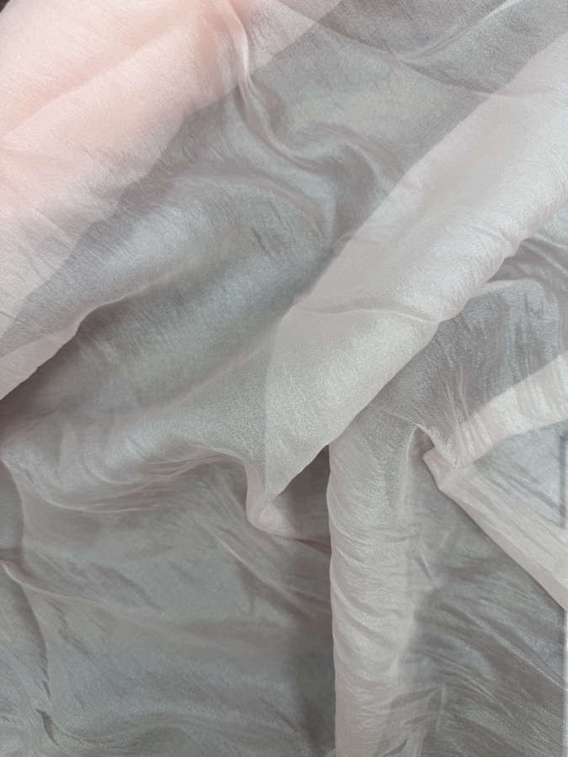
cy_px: 378
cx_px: 284
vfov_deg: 71.6
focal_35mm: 24
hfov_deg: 56.8
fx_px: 525
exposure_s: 1/142
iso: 50
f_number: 1.78
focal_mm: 6.76
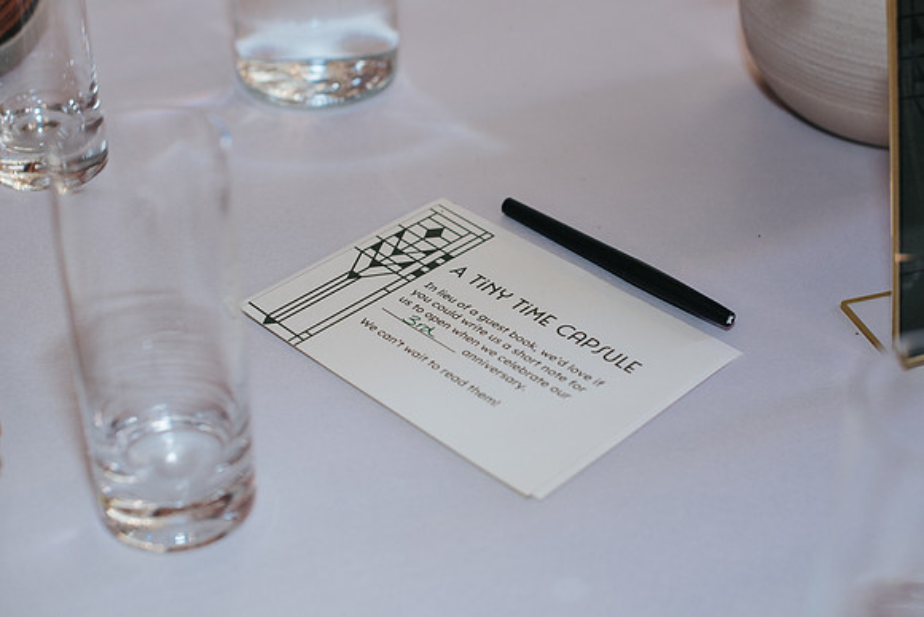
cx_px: 503
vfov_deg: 23.6
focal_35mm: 57
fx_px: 1476
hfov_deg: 34.7
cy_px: 262
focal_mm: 50
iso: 800
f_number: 3.2
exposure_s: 1/200
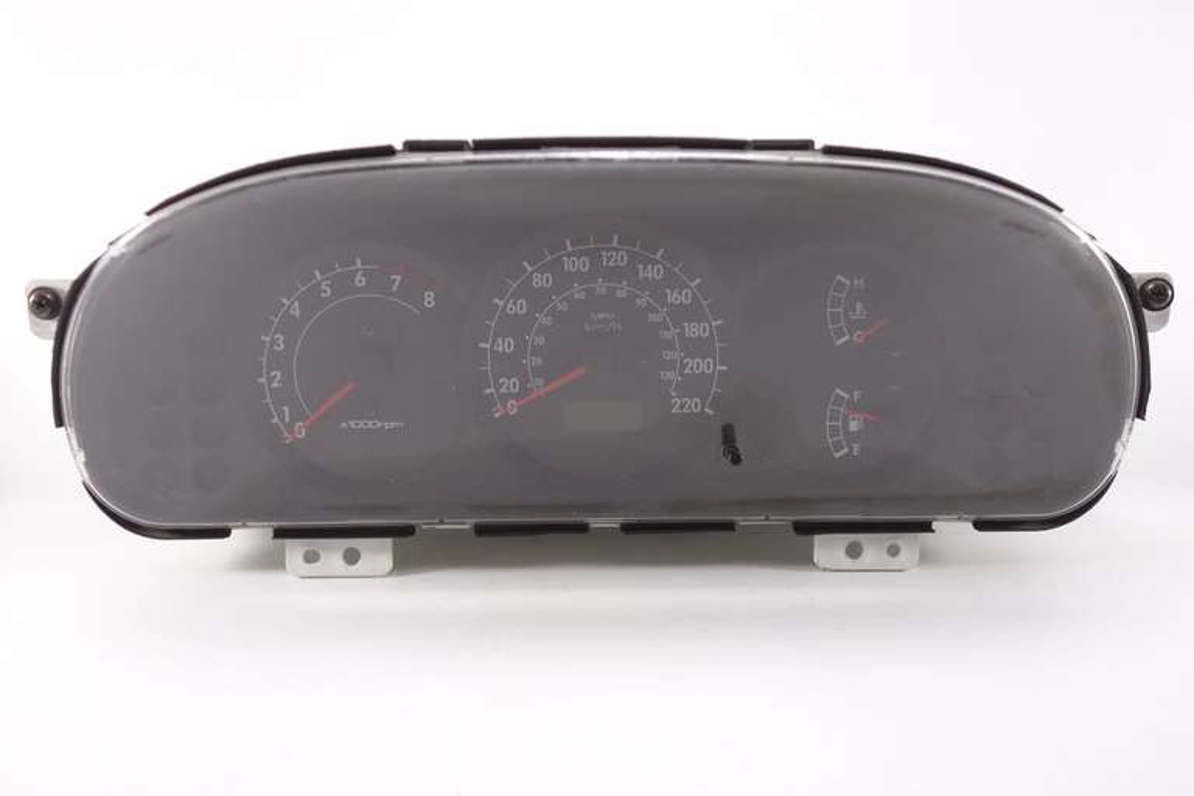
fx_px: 1094
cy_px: 398
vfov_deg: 40.0
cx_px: 597
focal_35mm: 33
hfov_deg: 57.2
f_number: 2.5
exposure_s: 1/40
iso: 125
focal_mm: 12.18
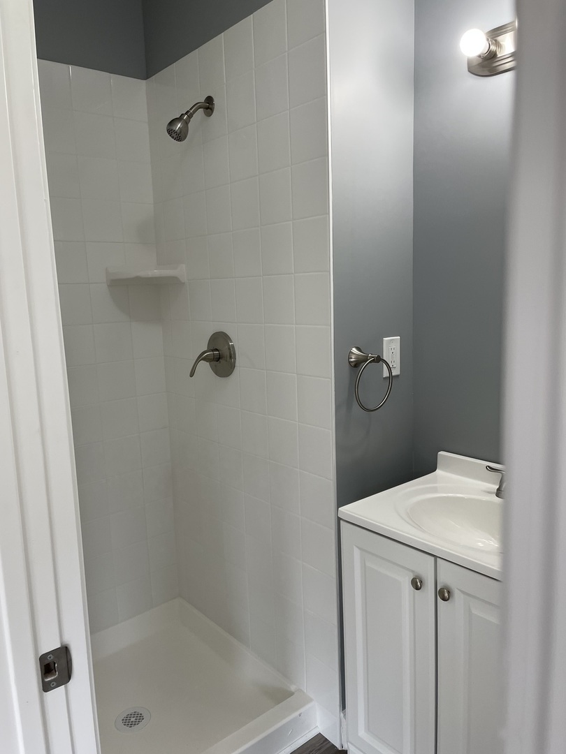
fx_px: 567
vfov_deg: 67.3
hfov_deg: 53.1
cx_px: 283
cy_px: 377
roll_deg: +1.6
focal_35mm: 26
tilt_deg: -10.3
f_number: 1.6
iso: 50
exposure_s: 1/120
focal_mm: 4.2
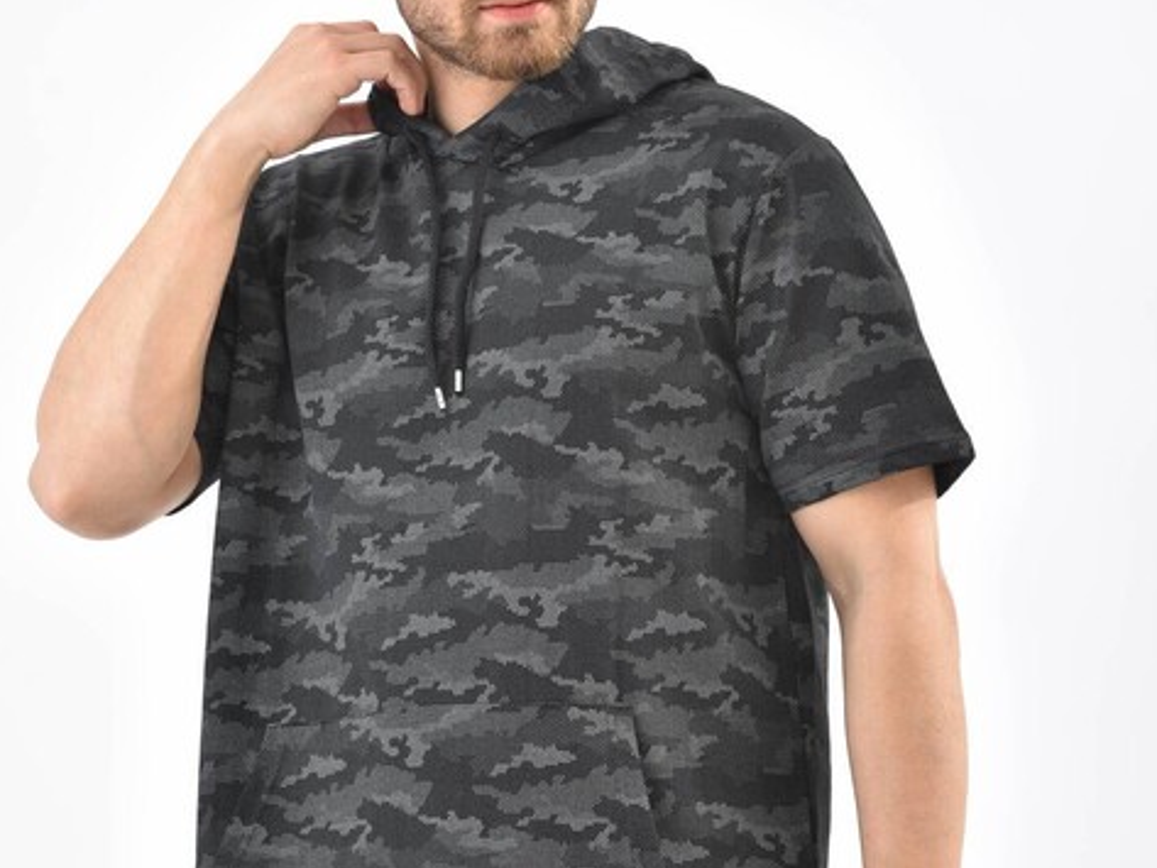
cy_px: 421
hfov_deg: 10.8
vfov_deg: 8.1
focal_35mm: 183
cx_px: 558
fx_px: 6118
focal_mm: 120
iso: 100
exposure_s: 1/160
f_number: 7.1
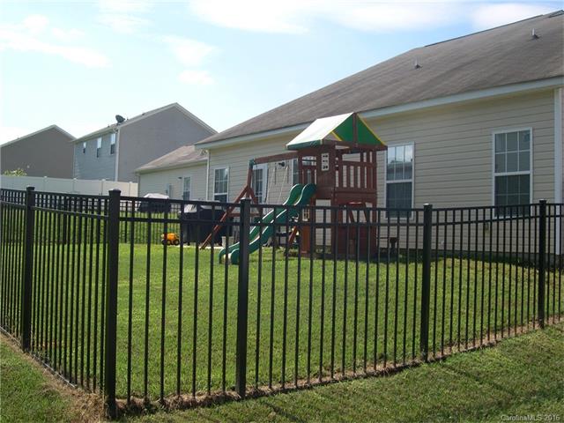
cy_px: 212
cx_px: 282
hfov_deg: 49.0
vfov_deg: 37.7
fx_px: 619
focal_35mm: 38
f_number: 7.6
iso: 100
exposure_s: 1/149
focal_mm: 8
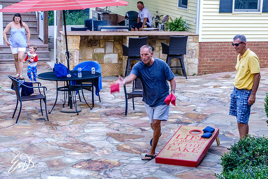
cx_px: 134
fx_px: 652
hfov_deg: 23.2
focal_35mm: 88
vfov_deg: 15.6
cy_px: 90
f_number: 5
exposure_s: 1/100
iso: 1250
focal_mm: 24.79
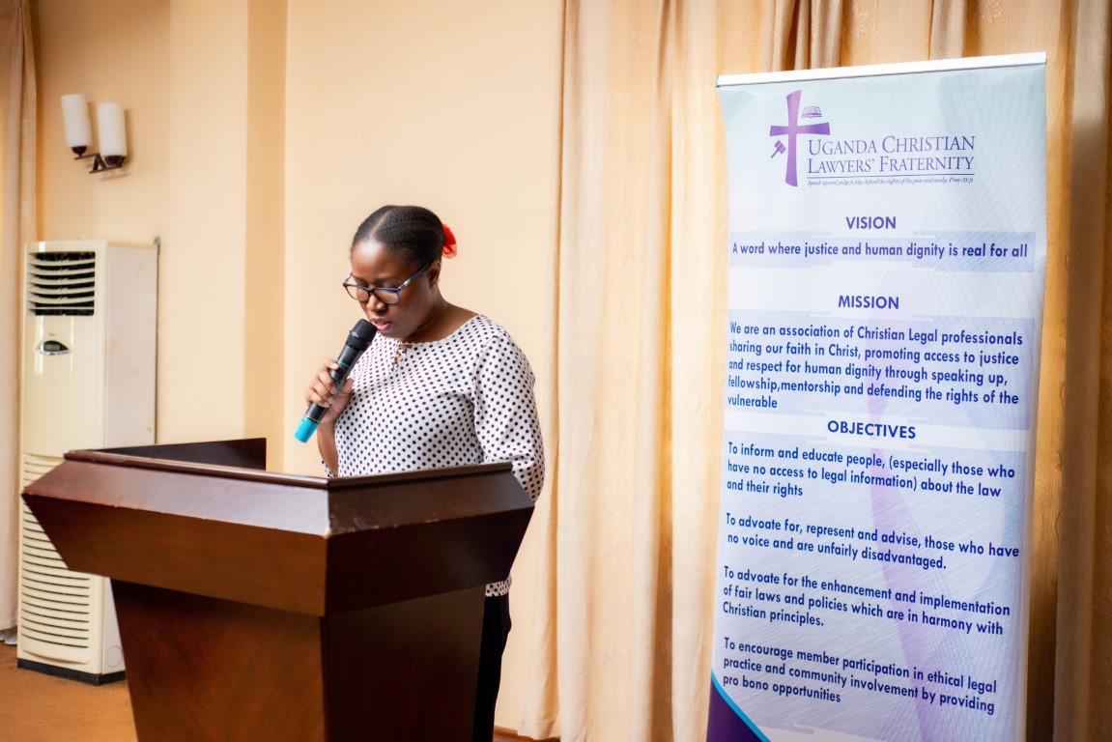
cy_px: 371
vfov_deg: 27.0
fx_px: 1545
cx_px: 556
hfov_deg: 39.6
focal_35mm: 50
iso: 640
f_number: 2.8
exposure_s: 1/200
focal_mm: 50
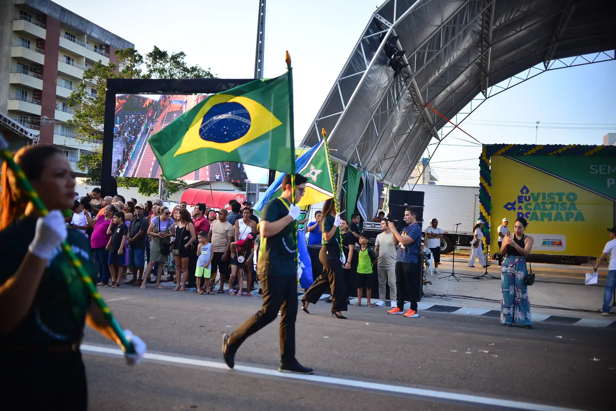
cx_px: 308
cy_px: 206
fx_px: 599
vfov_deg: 37.9
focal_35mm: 35
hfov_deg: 54.4
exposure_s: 1/2000
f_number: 1.8
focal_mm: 35
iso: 560
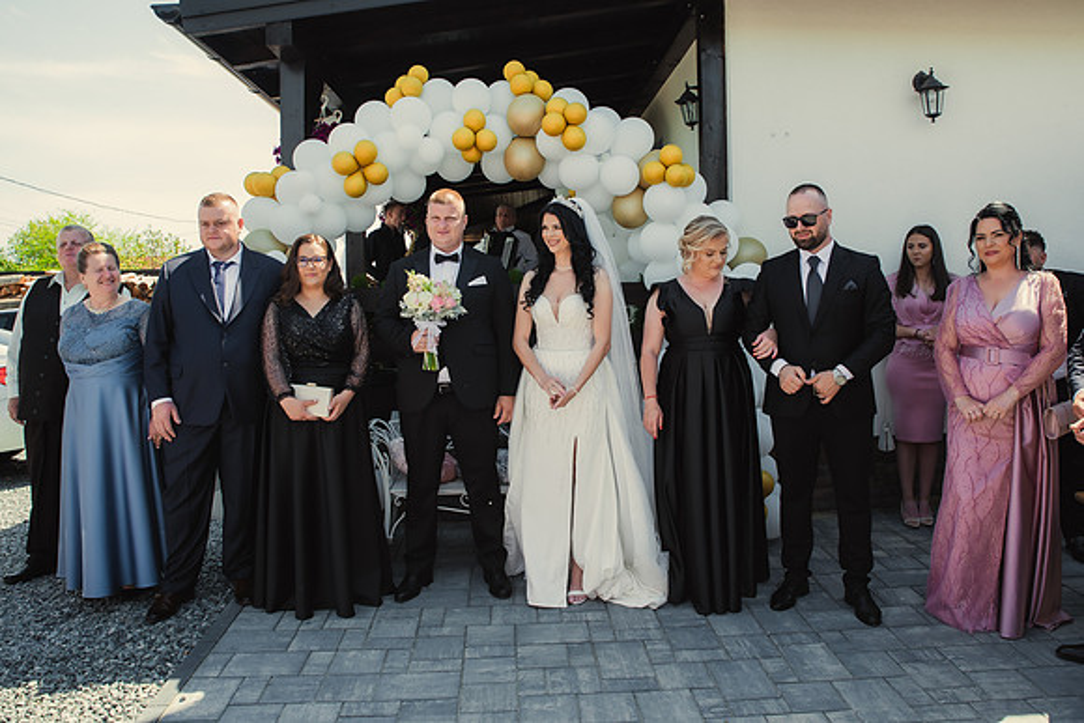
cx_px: 561
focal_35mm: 27
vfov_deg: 48.1
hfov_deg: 67.6
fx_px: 810
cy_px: 335
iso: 200
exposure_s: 1/200
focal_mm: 24
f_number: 7.1
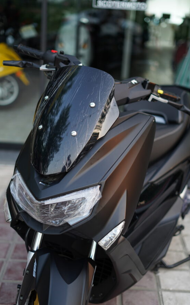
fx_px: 431
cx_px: 97
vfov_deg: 38.9
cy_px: 153
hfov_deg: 24.9
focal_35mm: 52
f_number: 2
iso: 200
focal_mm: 50
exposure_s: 1/100
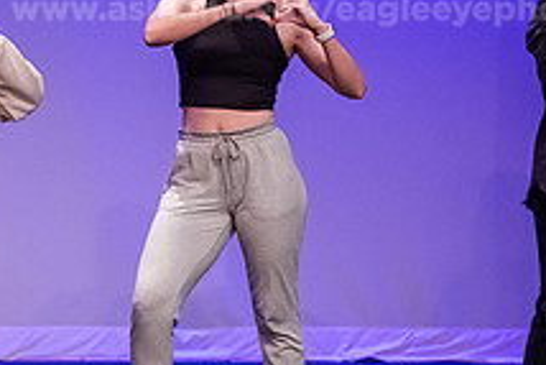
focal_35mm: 542
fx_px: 8226
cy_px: 63
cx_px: -105
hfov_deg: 3.8
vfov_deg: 2.5
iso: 4000
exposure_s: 1/320
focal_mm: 200
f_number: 3.5
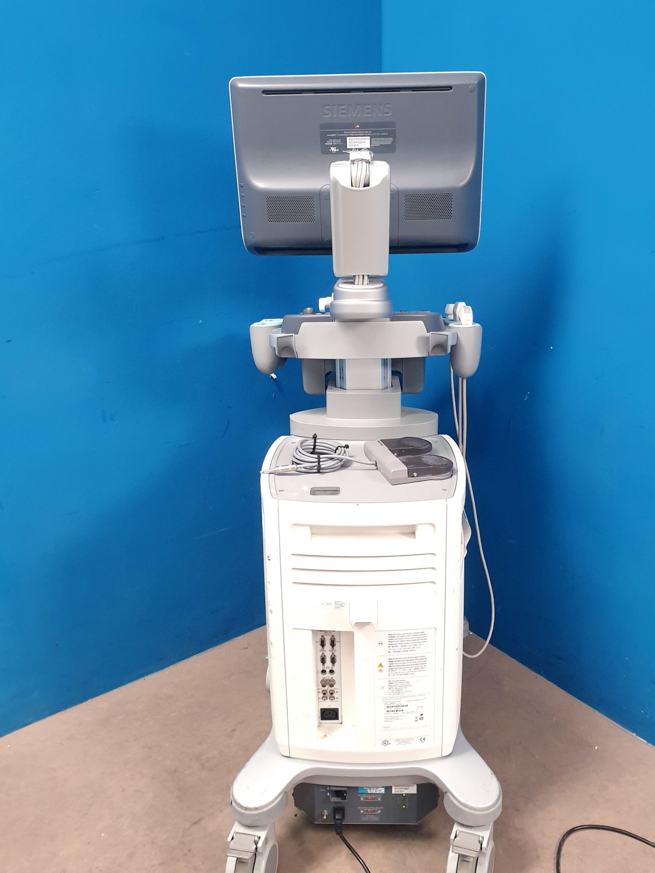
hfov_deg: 44.1
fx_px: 807
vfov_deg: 56.7
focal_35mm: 32
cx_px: 364
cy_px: 400
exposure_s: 1/33
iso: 320
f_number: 2.4
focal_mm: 4.3
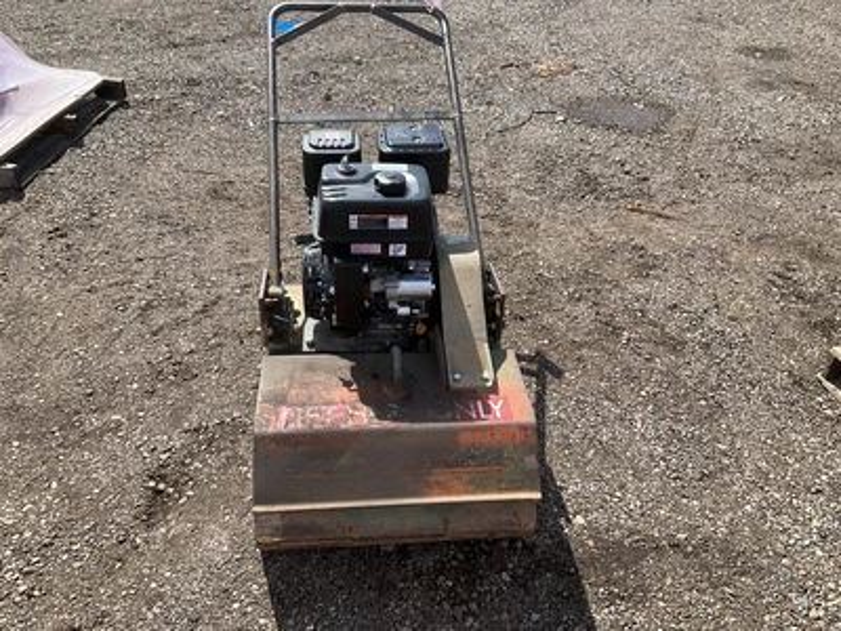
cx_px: 420
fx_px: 705
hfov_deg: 61.7
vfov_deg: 48.2
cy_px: 316
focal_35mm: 29
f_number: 1.8
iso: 25
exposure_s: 1/1035
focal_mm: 3
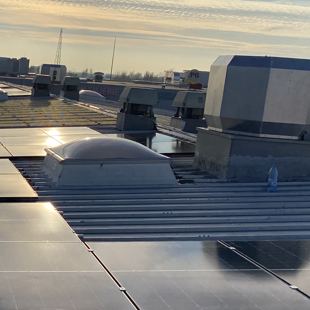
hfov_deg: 22.9
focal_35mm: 68
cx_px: -81
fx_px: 689
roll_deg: -3.8
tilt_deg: -7.5
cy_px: 184
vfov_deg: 25.3
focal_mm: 4.25
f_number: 1.8
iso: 32
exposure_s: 1/4808
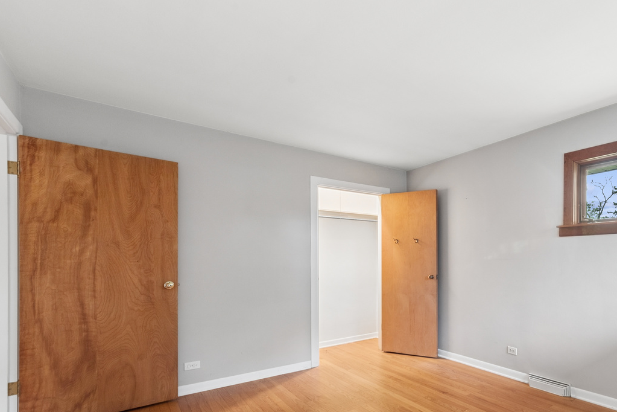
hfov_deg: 79.1
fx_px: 326
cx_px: 475
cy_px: 266
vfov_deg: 63.3
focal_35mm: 19
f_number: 10
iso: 250
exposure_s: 1/5
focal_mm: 12
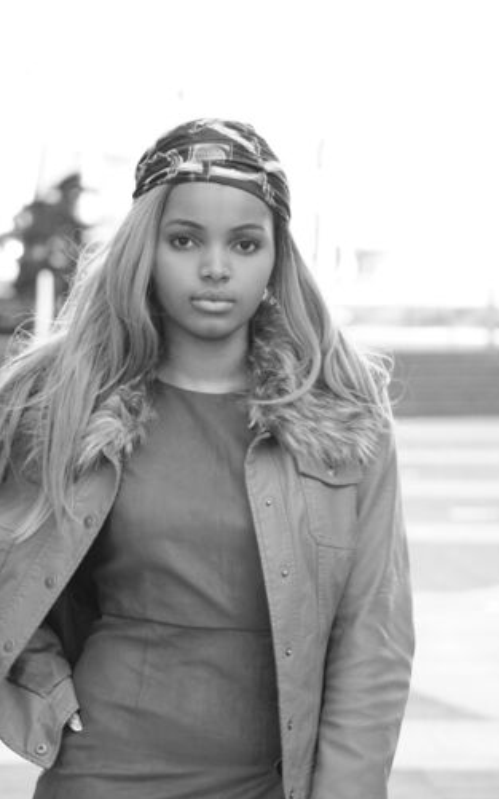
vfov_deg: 12.0
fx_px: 3809
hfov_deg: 7.5
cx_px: 183
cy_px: 451
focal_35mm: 175
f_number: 4
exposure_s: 1/125
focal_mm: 91
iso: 400
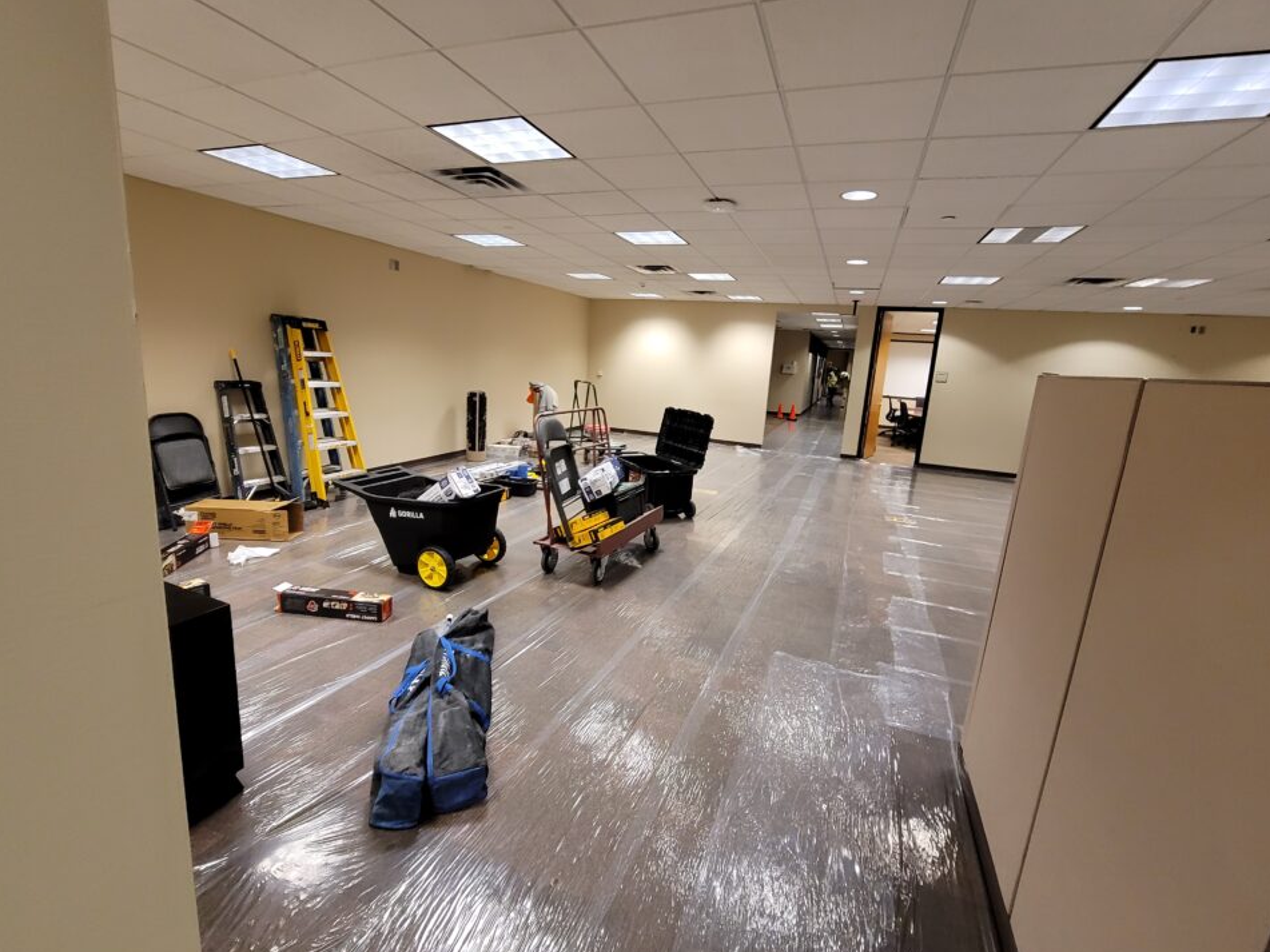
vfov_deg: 85.6
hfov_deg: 102.1
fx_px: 514
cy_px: 457
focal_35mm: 14
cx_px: 634
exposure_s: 1/60
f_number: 2.2
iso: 250
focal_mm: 2.2
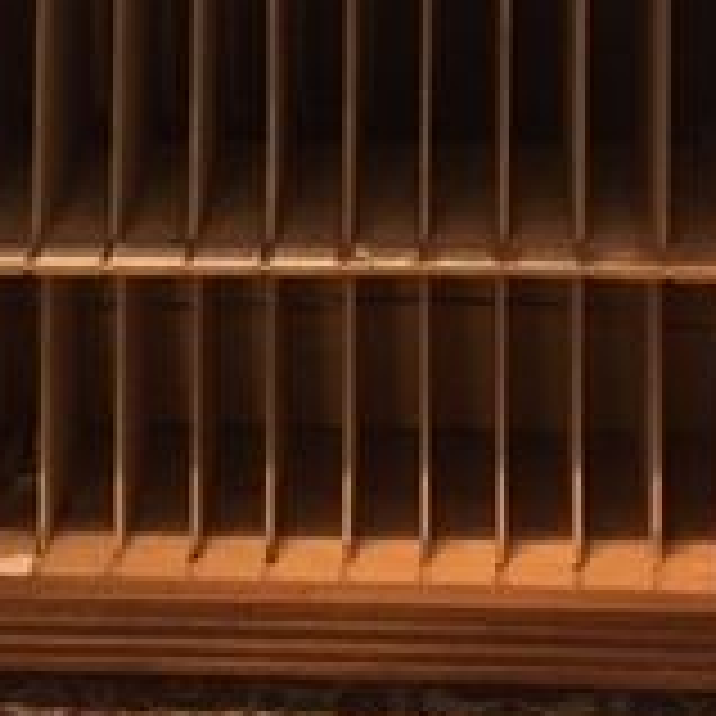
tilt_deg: -18.8
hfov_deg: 16.9
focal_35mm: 103
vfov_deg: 16.5
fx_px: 2410
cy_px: -18
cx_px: 306
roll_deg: +1.0
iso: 200
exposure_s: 1/25
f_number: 2.2
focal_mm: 4.15
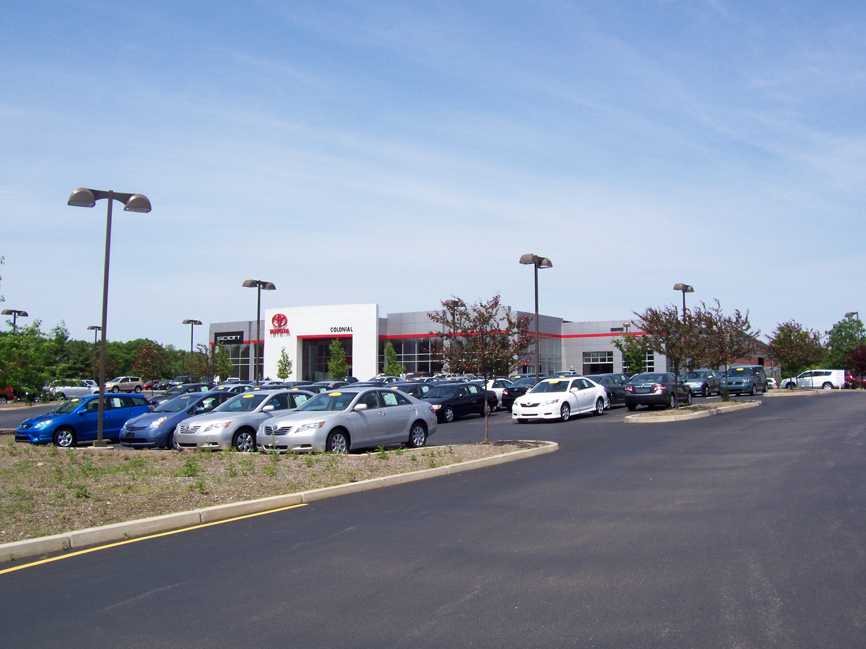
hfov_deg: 54.0
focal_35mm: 34
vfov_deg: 41.8
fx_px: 851
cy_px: 324
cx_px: 433
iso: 80
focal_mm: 5.6
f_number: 5.1
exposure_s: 1/480
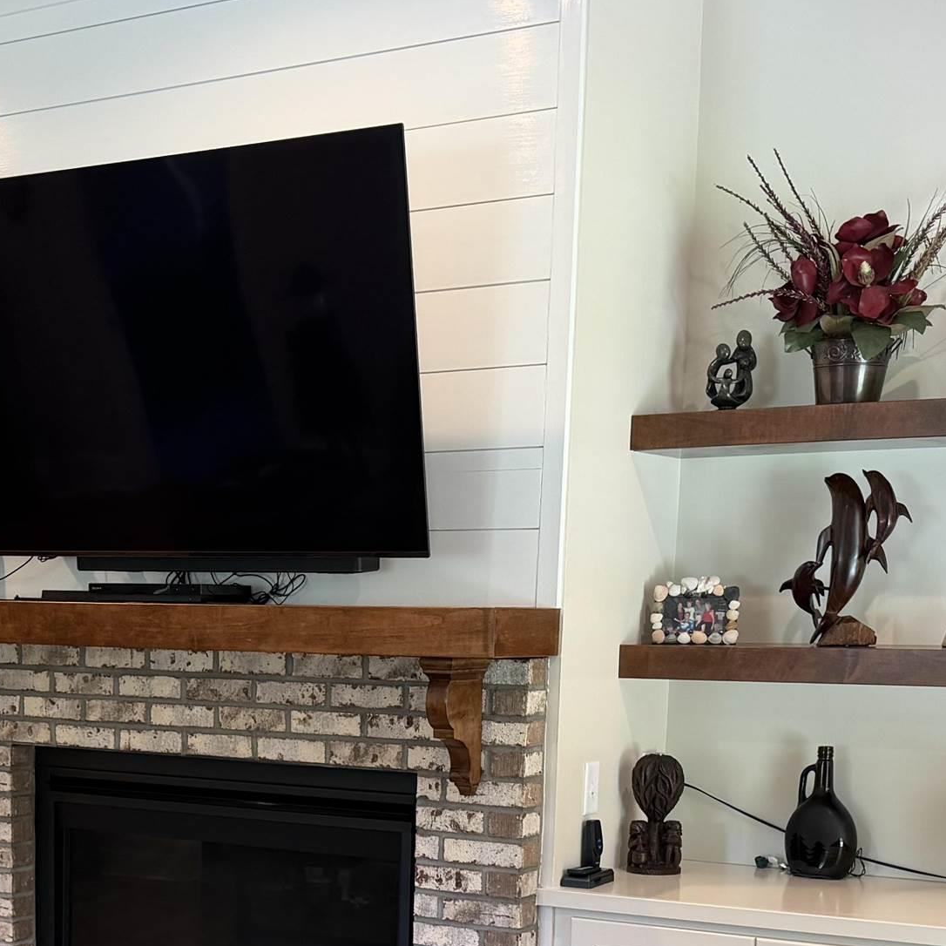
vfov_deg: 27.4
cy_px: 875
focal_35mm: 60
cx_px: 258
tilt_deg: -8.9
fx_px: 1855
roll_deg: -0.1
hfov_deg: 28.3
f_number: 1.78
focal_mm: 6.76
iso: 160
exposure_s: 1/60
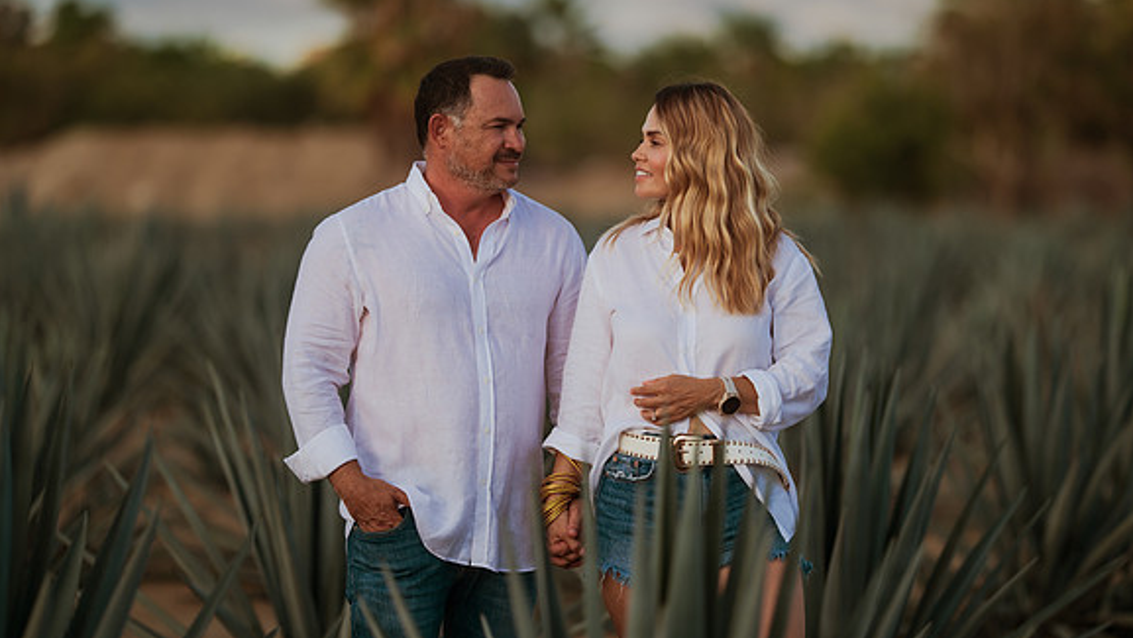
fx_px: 4267
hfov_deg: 15.1
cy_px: 261
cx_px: 566
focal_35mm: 142
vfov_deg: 8.6
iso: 100
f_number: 1.8
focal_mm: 135
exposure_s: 1/1600
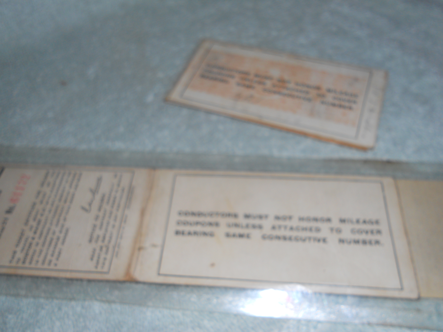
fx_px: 410
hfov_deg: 56.8
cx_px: 222
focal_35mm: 32
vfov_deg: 44.2
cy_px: 166
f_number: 8.8
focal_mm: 5.8
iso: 80
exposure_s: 1/25
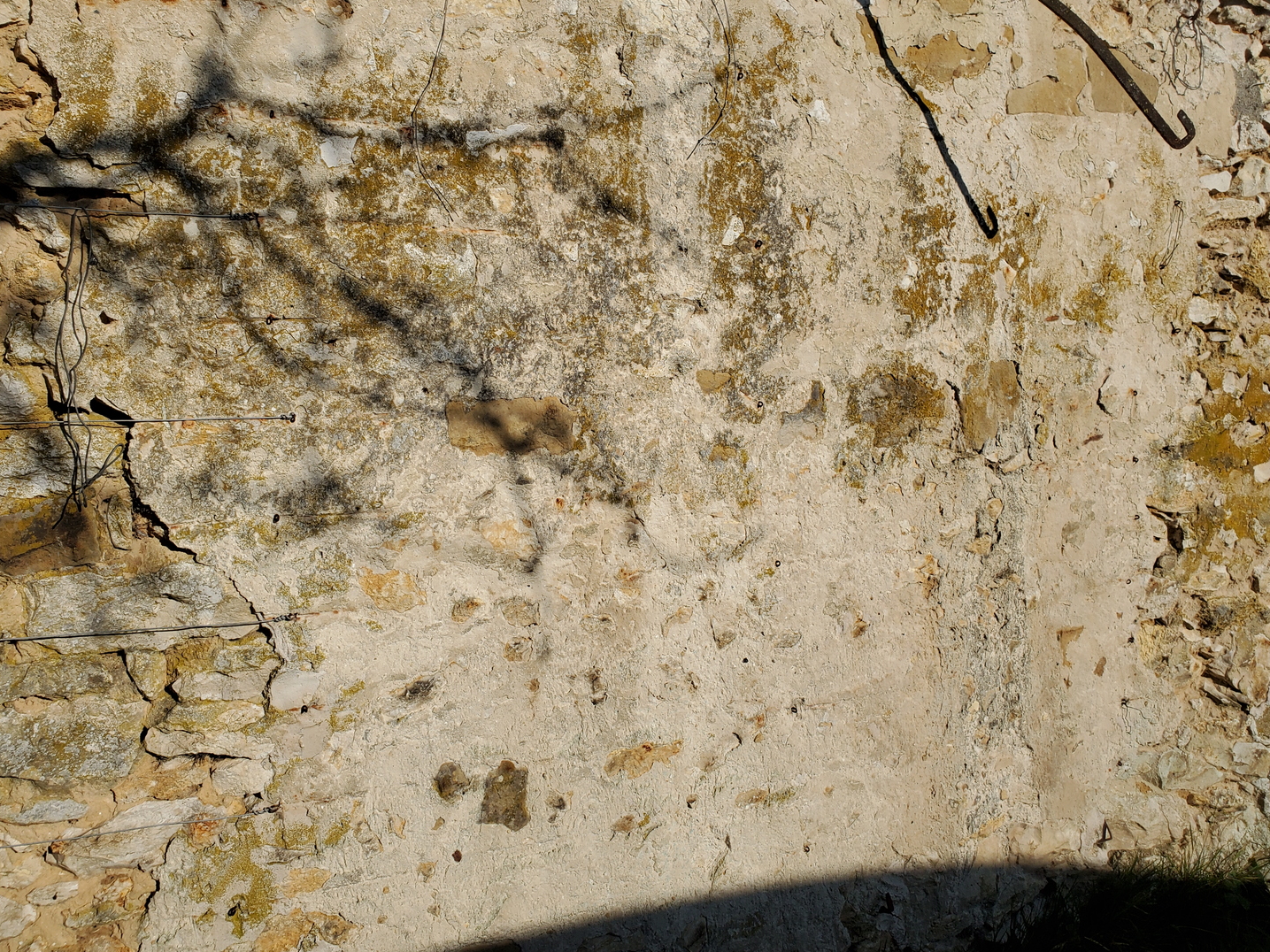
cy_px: 410
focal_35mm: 30
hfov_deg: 60.0
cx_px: 615
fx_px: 1101
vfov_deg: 46.7
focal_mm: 4.3
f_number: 2.4
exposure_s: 1/3848
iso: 50
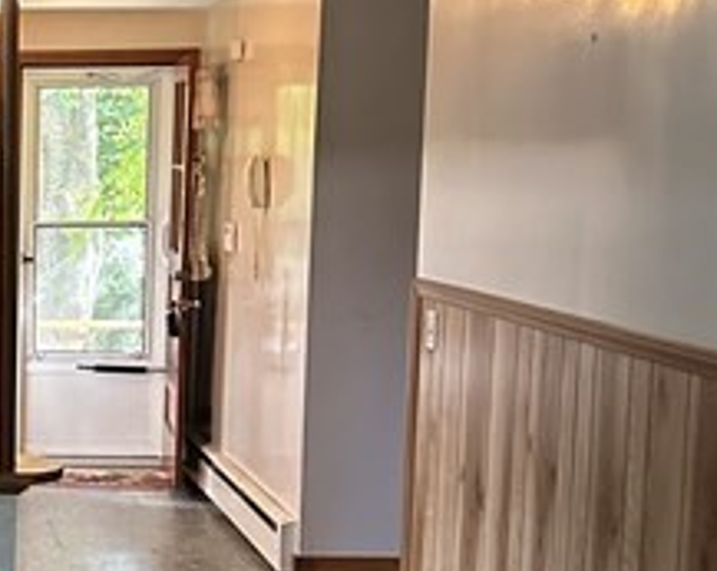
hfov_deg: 20.9
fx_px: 1759
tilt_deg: -4.3
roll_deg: -2.1
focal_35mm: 83
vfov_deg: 18.4
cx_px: -218
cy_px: 406
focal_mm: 6.86
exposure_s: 1/60
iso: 1000
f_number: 1.78
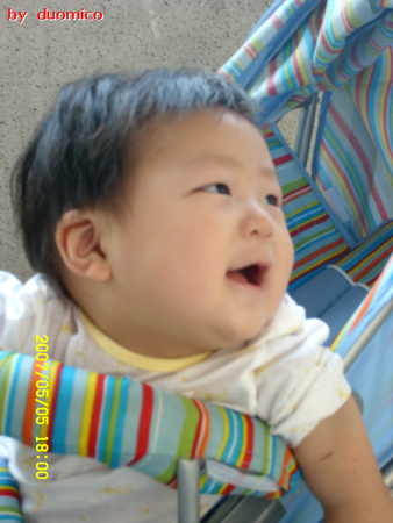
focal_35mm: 71
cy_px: 262
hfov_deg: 20.7
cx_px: 196
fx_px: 1074
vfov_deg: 27.4
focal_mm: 11.89
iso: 50
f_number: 4
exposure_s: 1/19
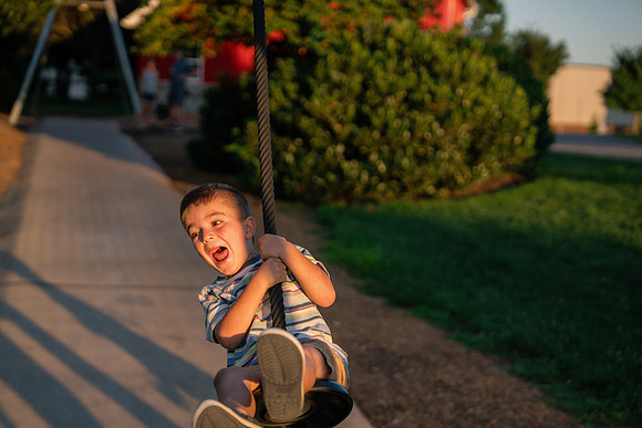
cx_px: 321
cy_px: 214
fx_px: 1249
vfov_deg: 19.5
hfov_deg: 28.8
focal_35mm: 70
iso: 320
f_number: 2.8
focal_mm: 70
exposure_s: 1/3200
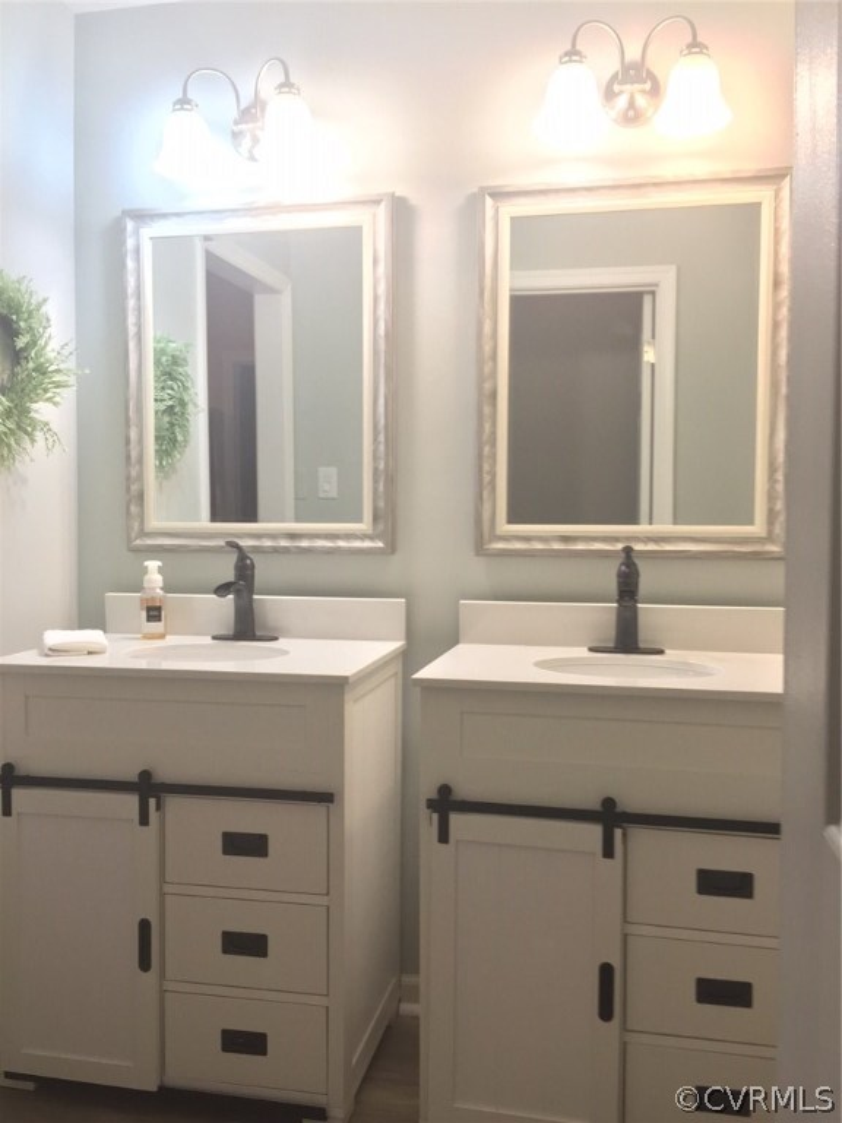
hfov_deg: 48.2
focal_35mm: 29
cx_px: 421
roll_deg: -0.3
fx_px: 941
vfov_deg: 61.7
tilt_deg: -0.9
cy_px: 562
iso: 64
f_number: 2.2
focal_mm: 4.15
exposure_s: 1/30
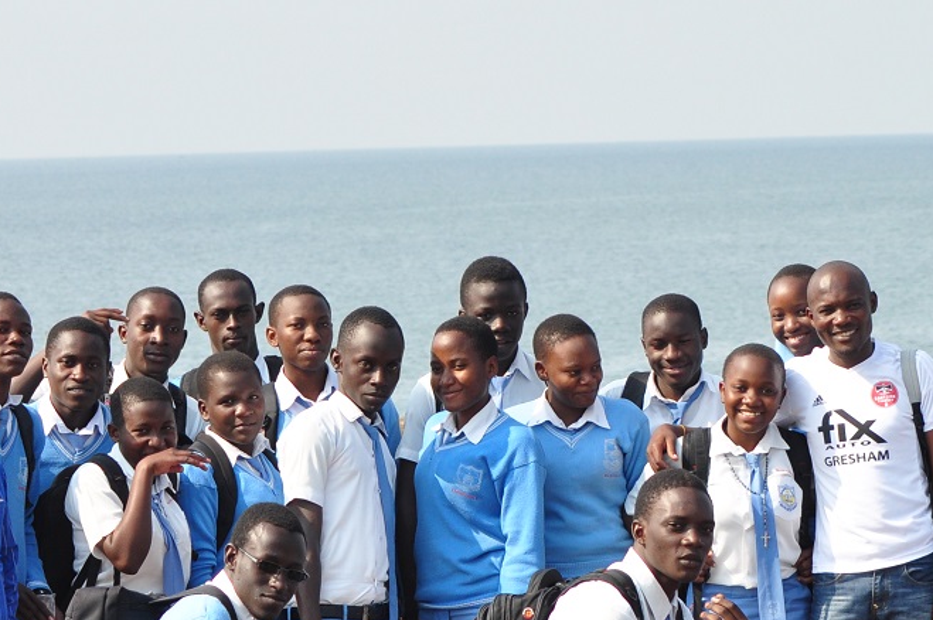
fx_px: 6188
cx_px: 825
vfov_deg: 5.7
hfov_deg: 8.6
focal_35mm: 239
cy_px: 433
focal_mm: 70
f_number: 6.3
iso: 320
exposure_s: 1/640
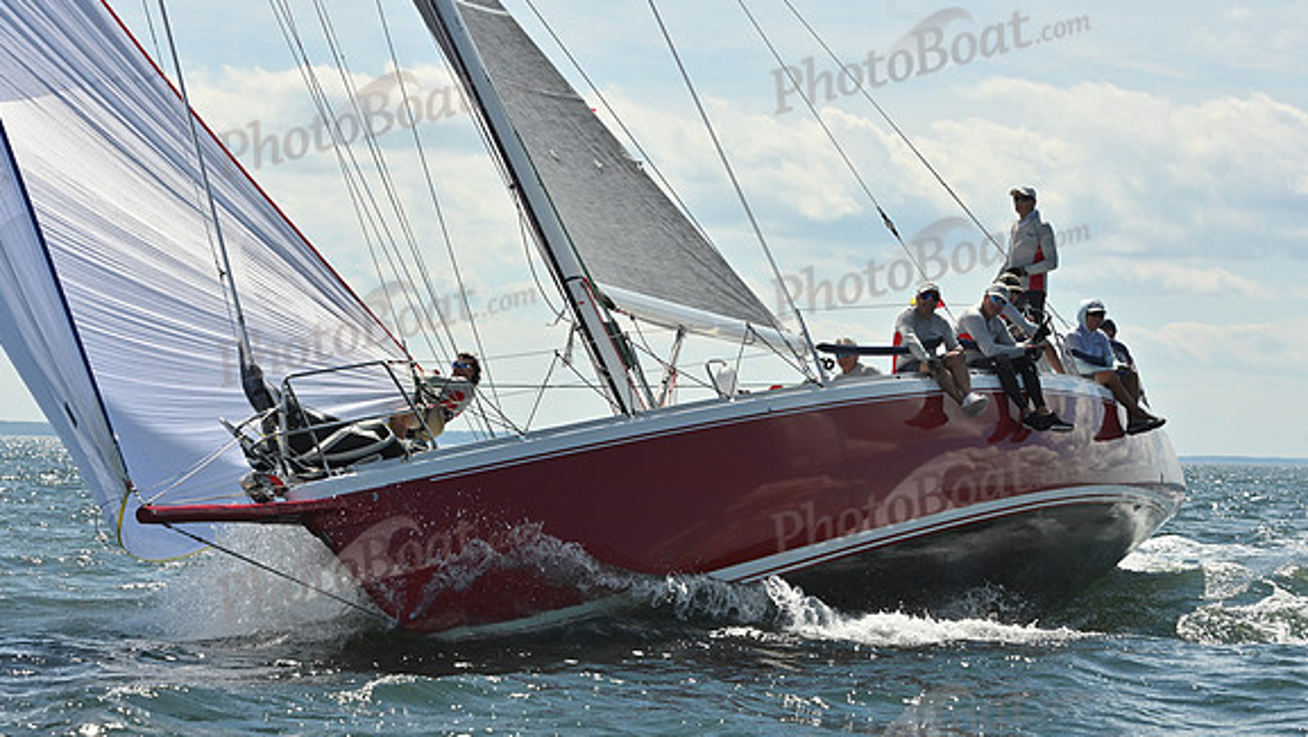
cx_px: 655
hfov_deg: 21.4
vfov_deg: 12.1
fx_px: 3469
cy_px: 414
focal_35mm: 100
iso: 250
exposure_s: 1/1000
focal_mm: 95
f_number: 11
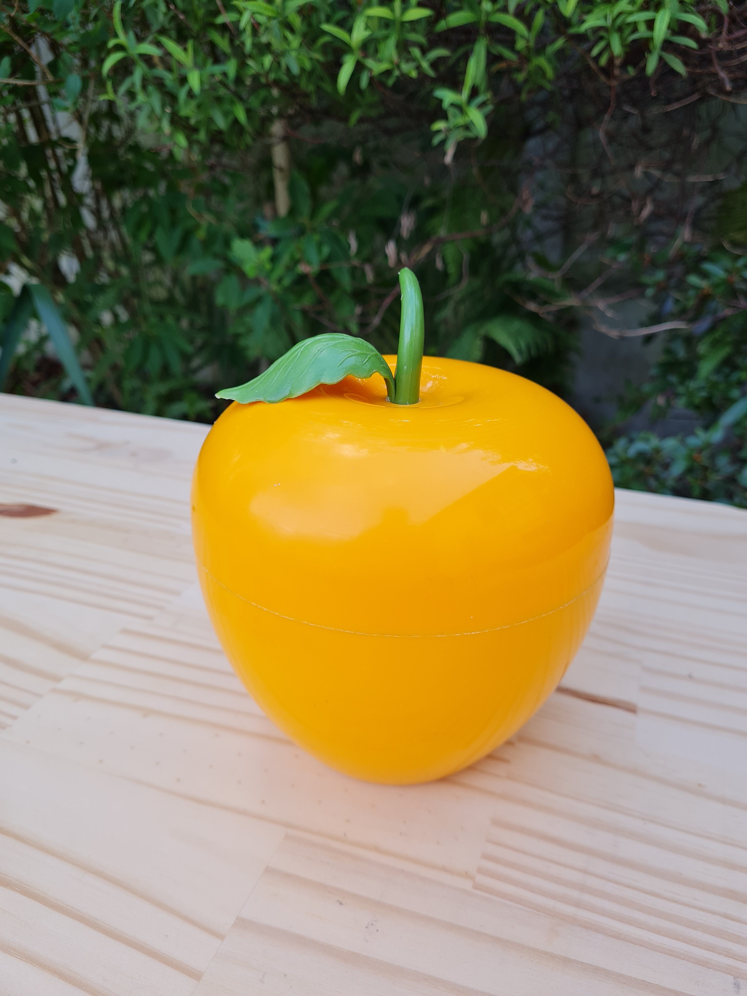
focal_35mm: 26
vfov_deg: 67.3
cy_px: 498
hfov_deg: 53.1
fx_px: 748
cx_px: 374
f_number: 1.8
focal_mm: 5.4
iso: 50
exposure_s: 1/207
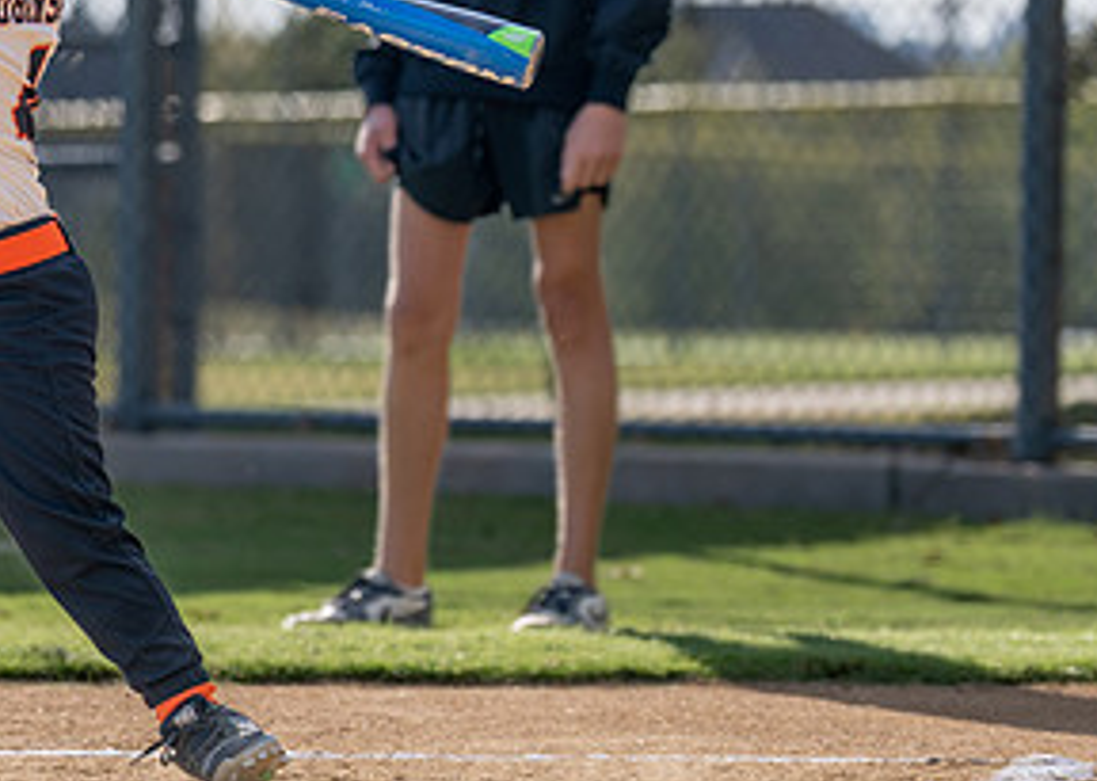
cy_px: 3
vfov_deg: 4.5
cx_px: 17
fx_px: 9958
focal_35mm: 320
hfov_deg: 6.3
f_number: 2.8
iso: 100
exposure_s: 1/1250
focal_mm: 112
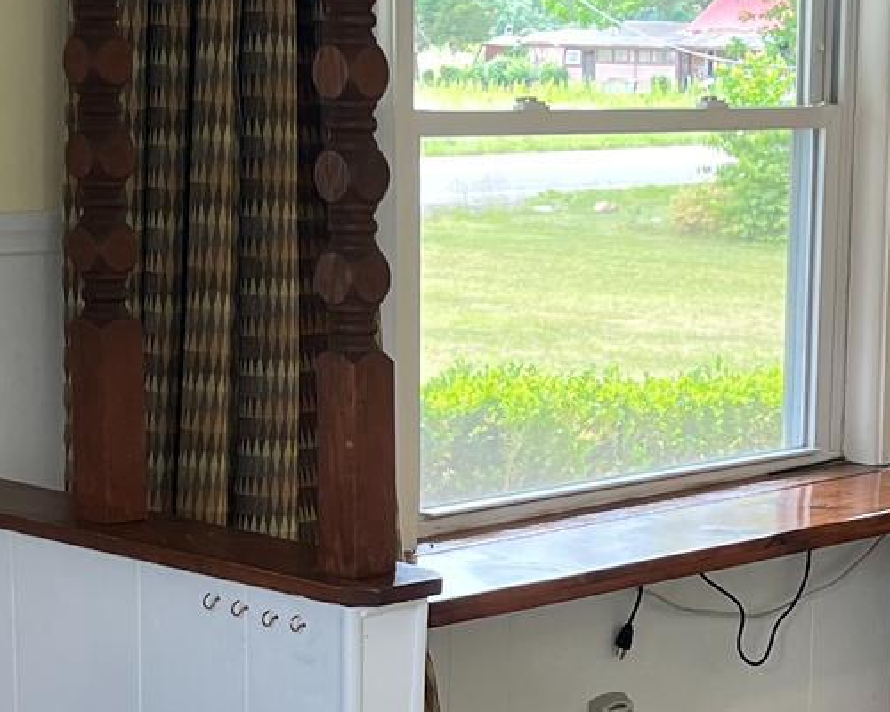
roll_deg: -1.6
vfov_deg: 14.8
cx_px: 625
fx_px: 2739
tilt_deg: -12.5
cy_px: 520
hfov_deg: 18.4
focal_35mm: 104
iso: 100
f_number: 1.5
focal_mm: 5.7
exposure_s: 1/120
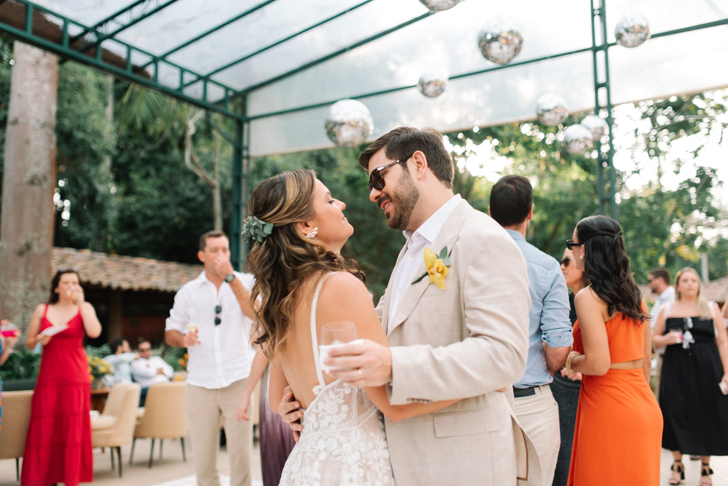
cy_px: 243
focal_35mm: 35
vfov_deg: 37.9
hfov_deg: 54.4
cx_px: 364
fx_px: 708
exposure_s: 1/1000
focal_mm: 35
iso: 400
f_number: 2
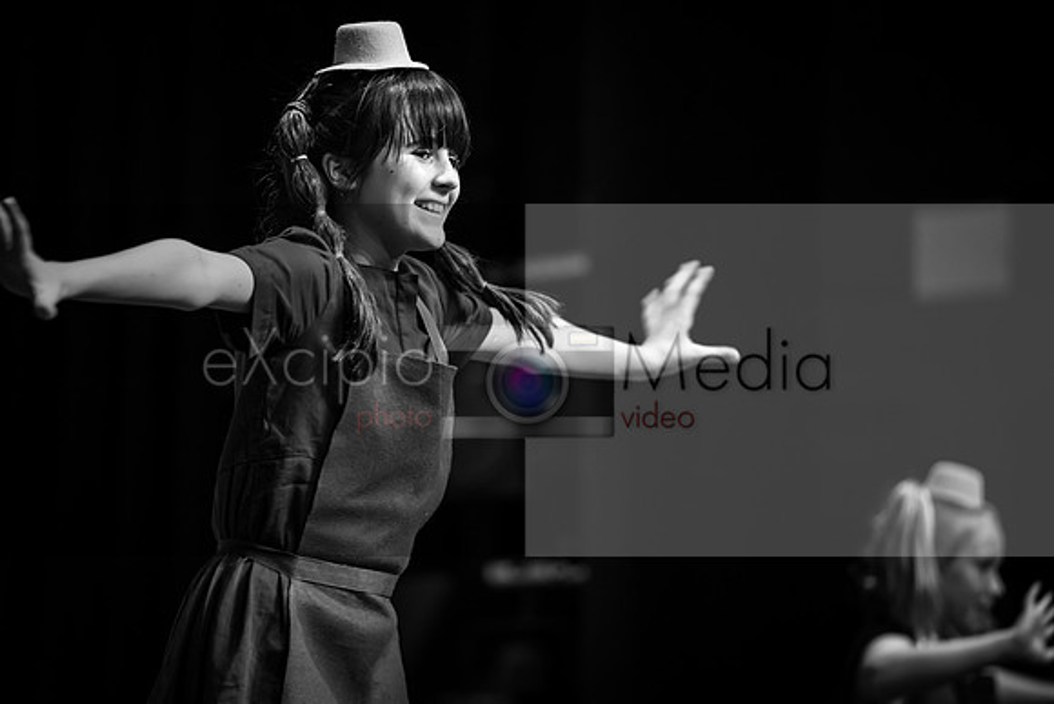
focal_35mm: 186
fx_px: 5447
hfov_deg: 11.1
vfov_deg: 7.4
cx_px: 527
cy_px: 352
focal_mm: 186
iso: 2000
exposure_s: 1/100
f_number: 2.8
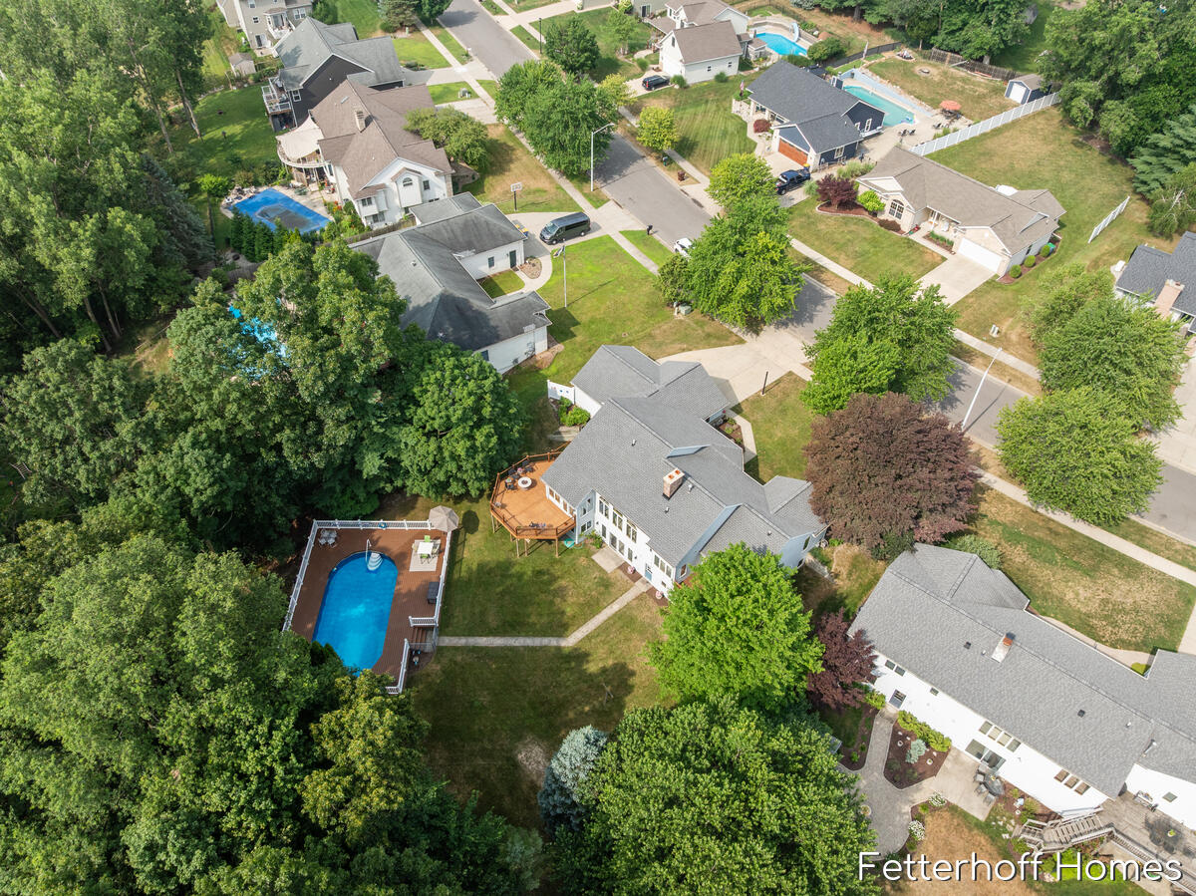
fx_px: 829
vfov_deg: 56.8
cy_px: 448
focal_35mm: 24
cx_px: 598
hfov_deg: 71.6
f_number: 2.8
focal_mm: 12.29
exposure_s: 1/1000
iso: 140
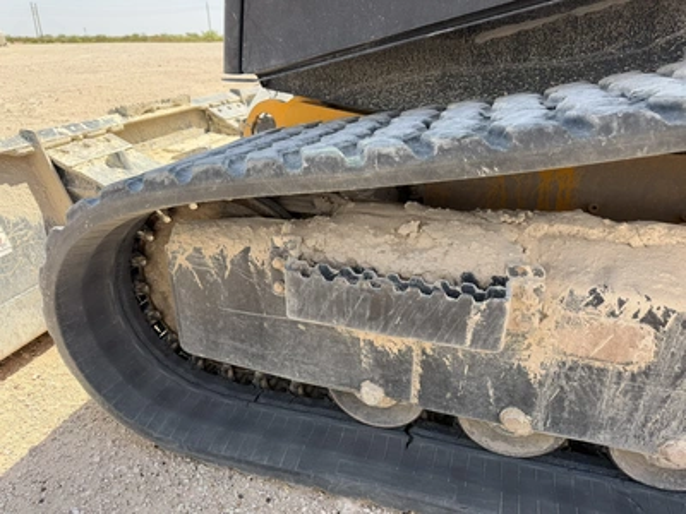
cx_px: 343
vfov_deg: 56.8
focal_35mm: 24
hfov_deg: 71.6
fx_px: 476
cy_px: 257
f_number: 1.78
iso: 100
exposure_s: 1/1139
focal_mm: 6.76
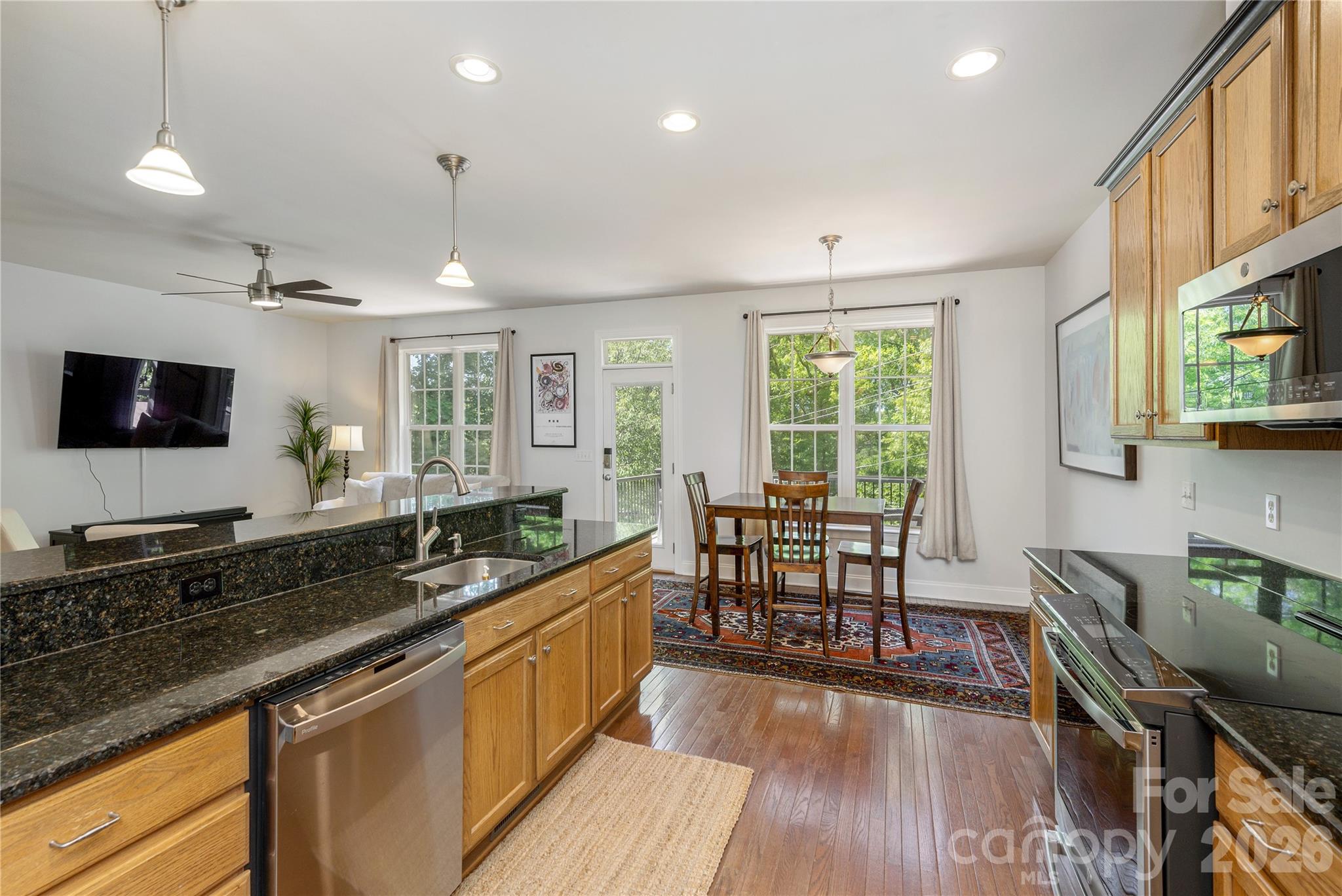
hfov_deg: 98.5
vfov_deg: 75.6
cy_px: 448
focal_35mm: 16
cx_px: 671
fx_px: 578
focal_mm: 15.5
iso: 320
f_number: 7.1
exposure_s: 1/30
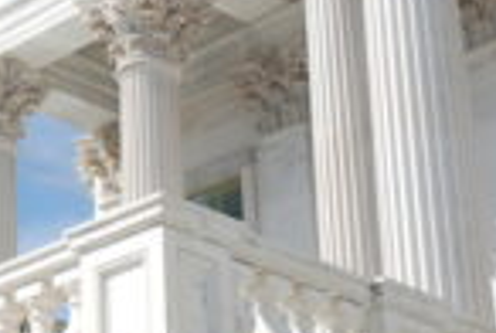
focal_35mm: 139
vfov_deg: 9.9
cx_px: -275
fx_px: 1915
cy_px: 192
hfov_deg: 13.8
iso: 100
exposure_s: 1/250
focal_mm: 27
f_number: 8
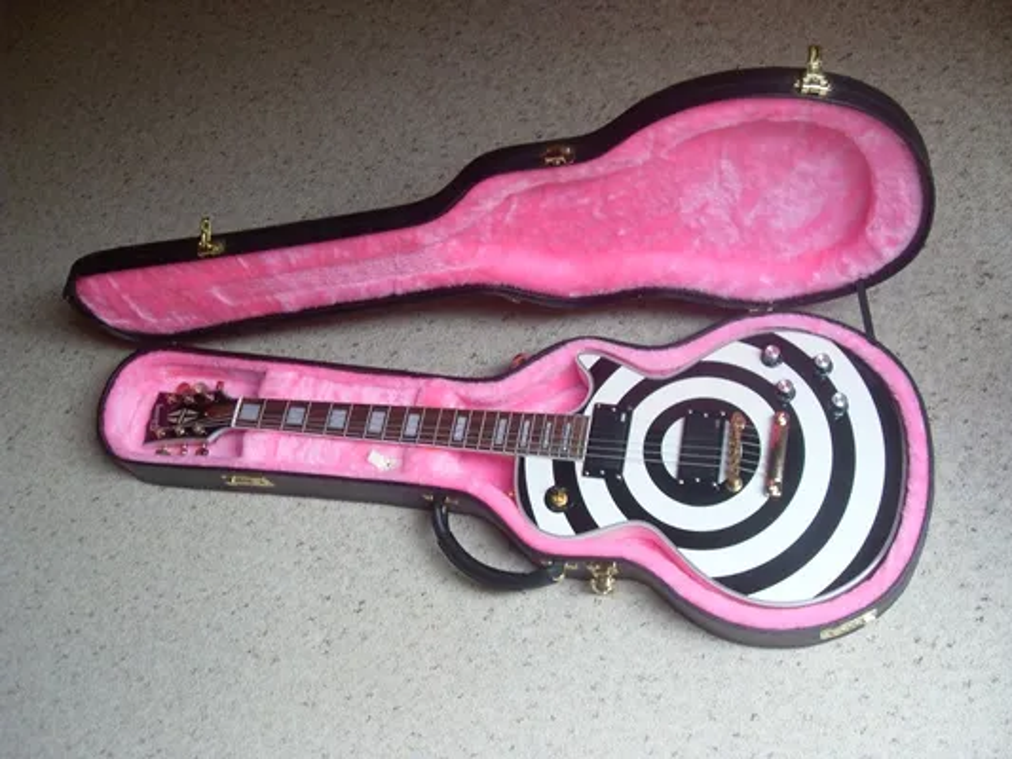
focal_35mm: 37
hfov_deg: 50.1
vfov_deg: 38.7
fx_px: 1082
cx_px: 506
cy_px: 380
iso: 100
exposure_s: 1/60
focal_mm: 6.3
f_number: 2.8
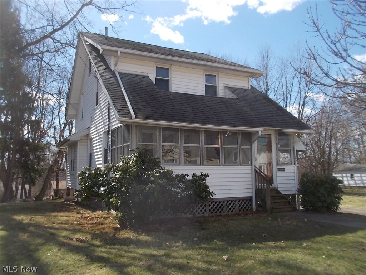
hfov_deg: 61.7
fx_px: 307
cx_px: 183
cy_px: 138
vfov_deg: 48.2
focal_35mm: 29
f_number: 3.3
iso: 80
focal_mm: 4.1
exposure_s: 1/640
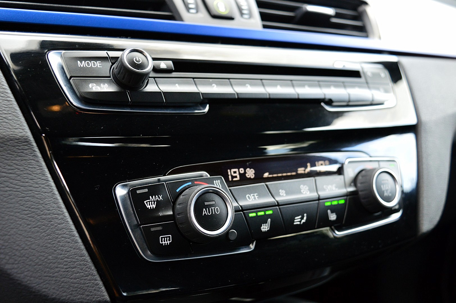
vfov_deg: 31.8
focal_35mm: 42
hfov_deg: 46.4
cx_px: 228
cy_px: 152
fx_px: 532
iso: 800
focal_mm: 28
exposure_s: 1/60
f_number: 5.6
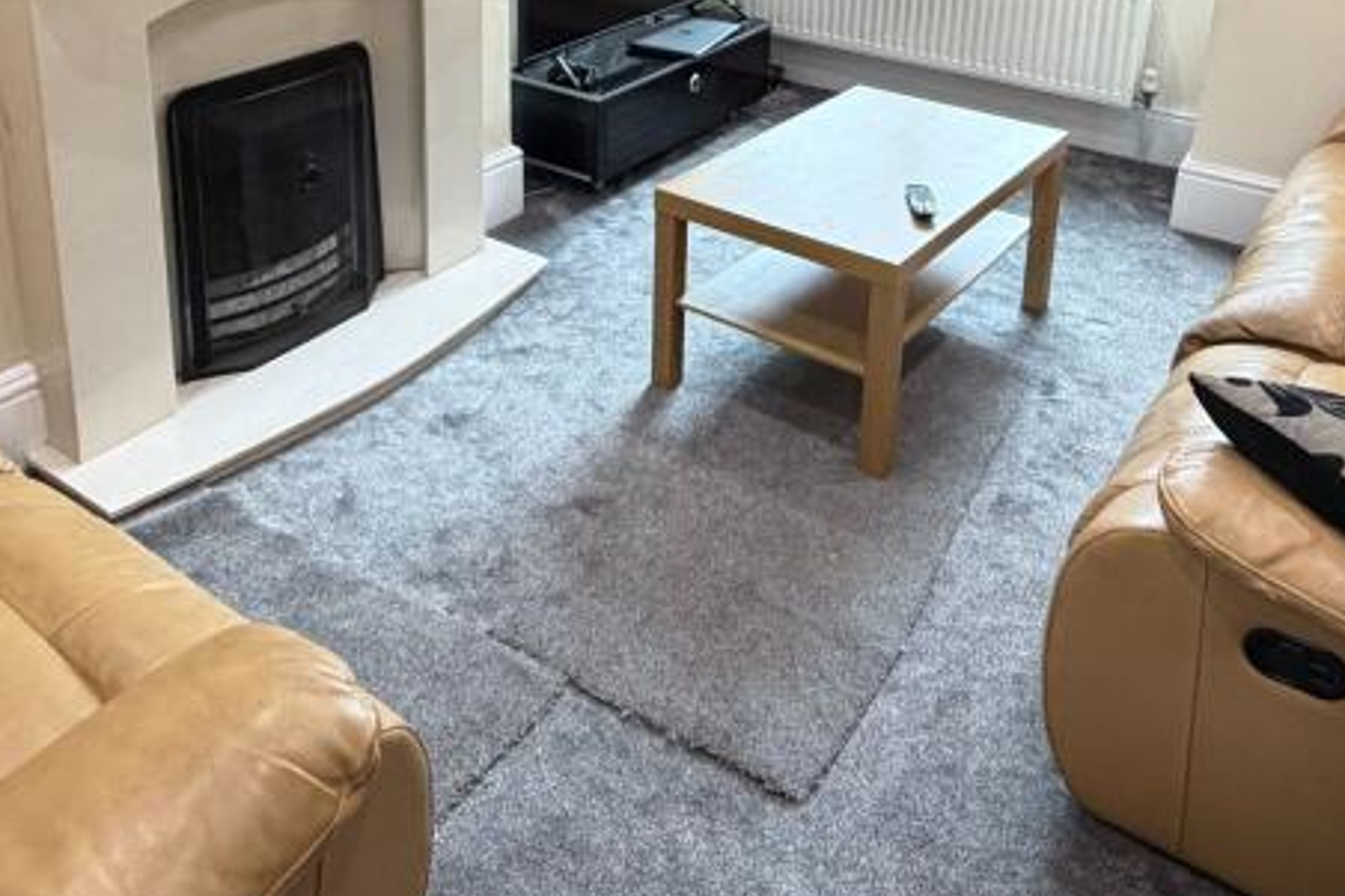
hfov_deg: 57.2
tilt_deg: -16.5
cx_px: 643
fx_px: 1232
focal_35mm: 33
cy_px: 33
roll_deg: -1.6
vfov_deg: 36.5
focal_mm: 2.22
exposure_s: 1/50
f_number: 2.2
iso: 320
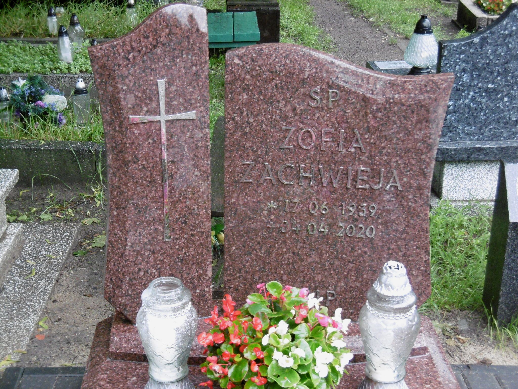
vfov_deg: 21.6
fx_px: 1018
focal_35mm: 68
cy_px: 194
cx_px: 259
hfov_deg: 28.6
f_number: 4.4
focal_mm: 12.1
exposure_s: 1/60
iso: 400
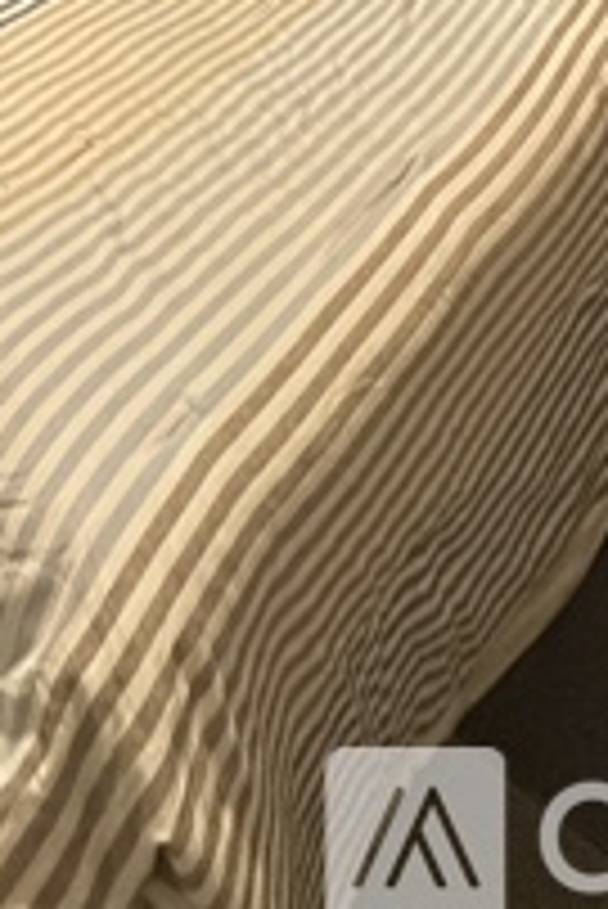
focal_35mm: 48
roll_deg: +0.8
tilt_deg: -1.1
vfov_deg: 25.4
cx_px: -72
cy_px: -574
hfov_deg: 25.9
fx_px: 1214
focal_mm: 2.22
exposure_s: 1/60
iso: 1000
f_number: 2.2
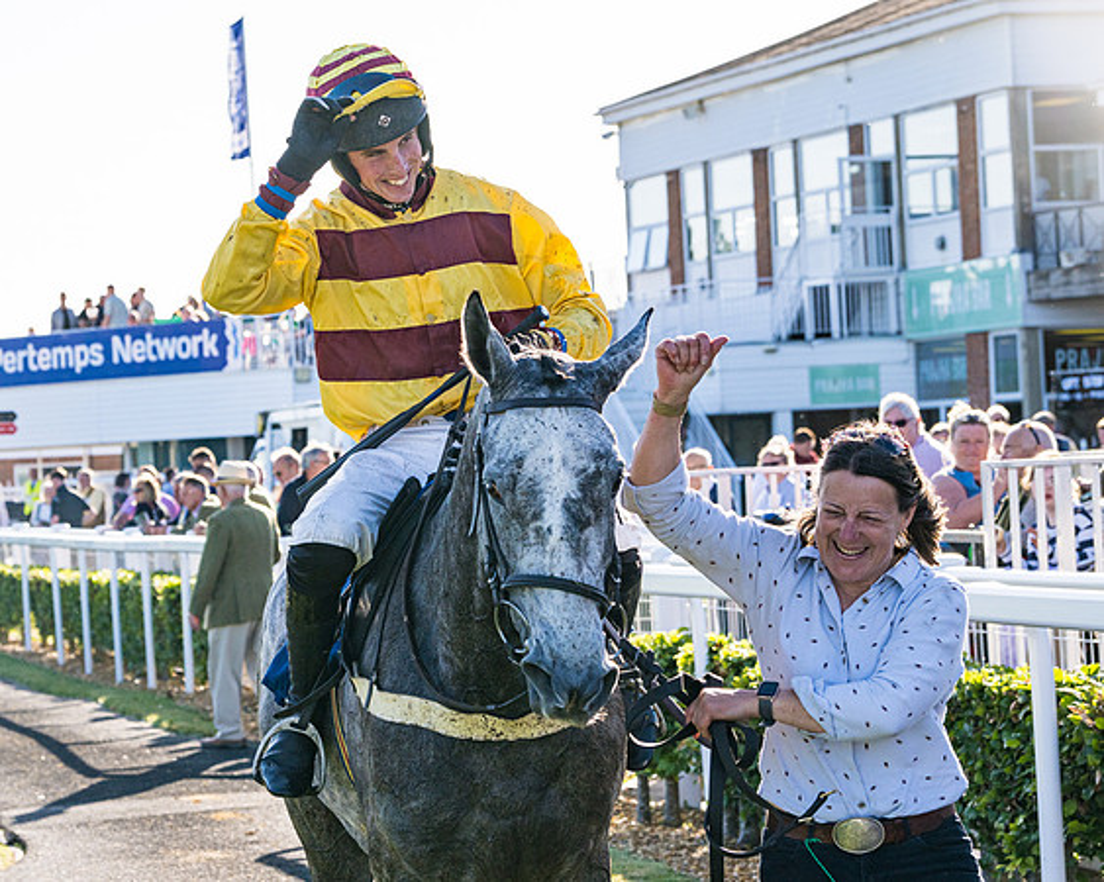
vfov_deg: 12.0
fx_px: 4187
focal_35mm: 128
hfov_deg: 15.0
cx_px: 401
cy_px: 408
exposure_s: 1/1250
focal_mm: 90
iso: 200
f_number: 7.1
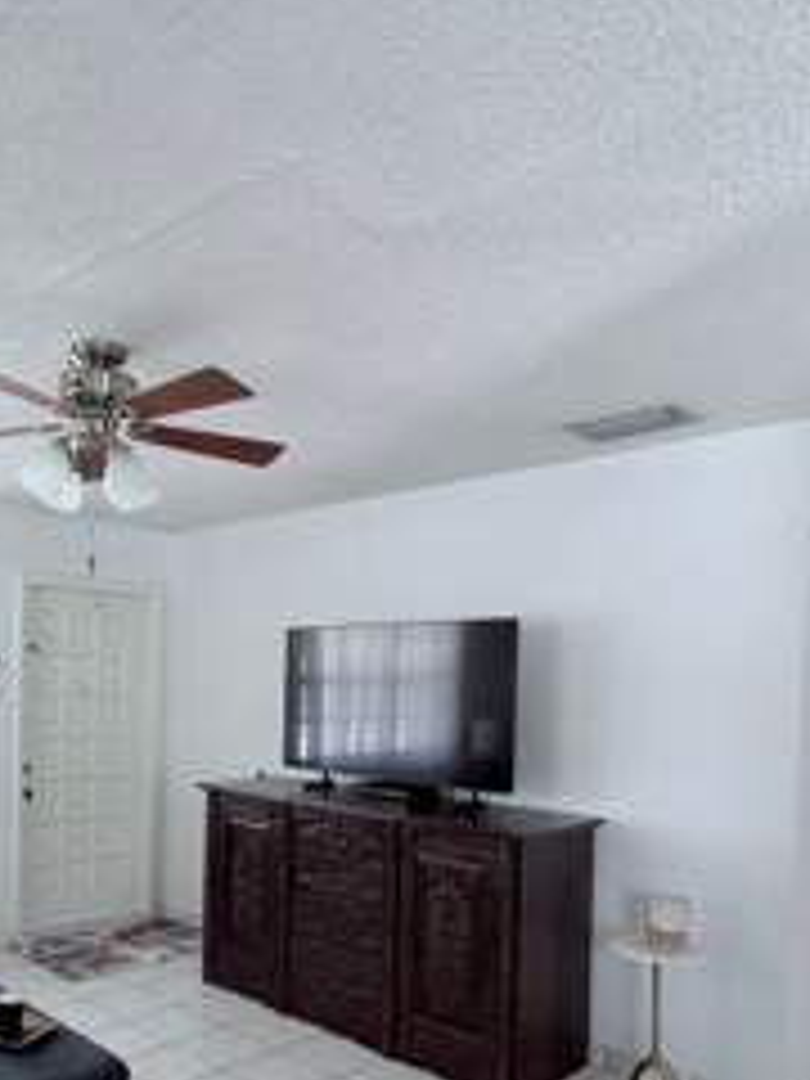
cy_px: 702
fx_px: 874
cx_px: 166
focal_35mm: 28
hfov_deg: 47.2
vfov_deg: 62.2
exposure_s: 1/60
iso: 200
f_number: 2.2
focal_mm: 2.22
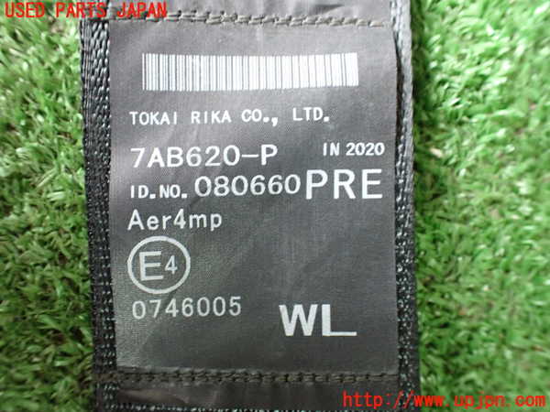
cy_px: 206
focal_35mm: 30
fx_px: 477
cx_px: 275
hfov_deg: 60.0
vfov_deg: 46.8
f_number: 2.3
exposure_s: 1/30
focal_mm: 5.4
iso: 1000
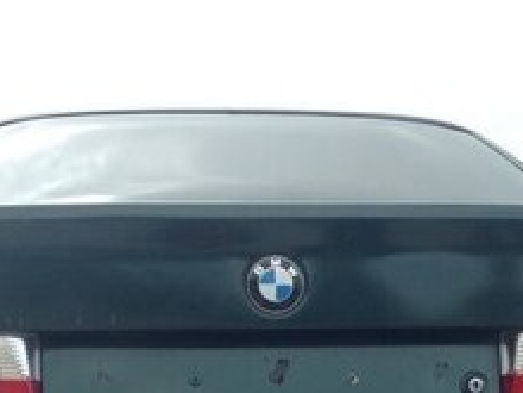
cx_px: 285
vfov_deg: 14.4
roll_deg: -1.1
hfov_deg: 19.8
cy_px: 480
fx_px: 1496
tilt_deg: -1.4
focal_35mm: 99
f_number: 2.4
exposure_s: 1/686
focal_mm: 4.12
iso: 50
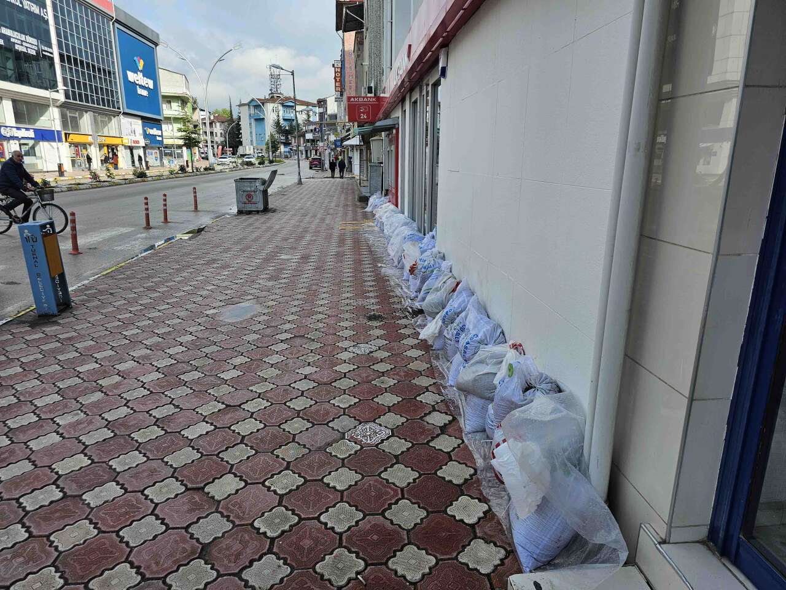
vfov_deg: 58.9
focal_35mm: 23
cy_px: 295
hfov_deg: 73.9
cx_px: 393
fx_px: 522
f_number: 1.7
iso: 10
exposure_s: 1/438
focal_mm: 6.3
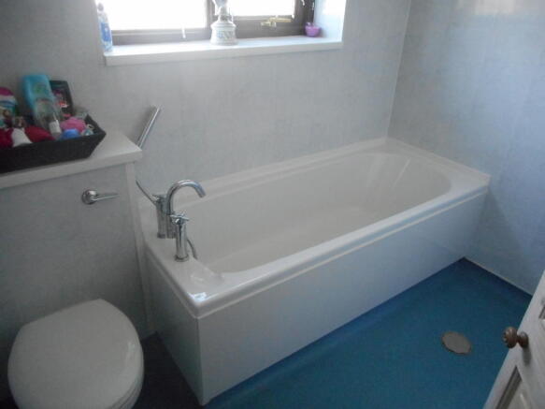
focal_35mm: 25
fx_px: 394
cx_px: 272
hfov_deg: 69.4
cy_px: 204
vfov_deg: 54.9
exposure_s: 1/100
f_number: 3.7
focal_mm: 4.5
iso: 800
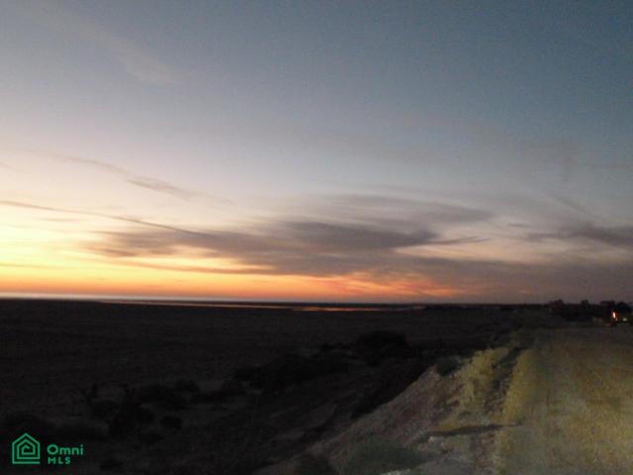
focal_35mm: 40
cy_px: 238
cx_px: 316
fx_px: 731
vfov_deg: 36.0
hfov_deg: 46.8
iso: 800
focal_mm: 6.5
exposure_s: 1/30
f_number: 3.6
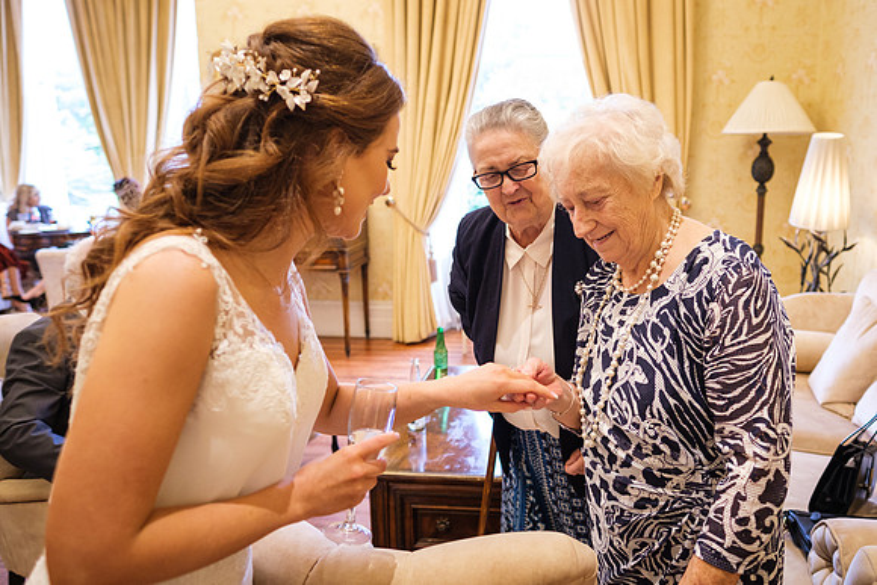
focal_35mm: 28
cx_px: 507
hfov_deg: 65.0
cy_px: 273
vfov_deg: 46.3
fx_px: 684
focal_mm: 16
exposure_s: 1/160
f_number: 2
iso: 2000
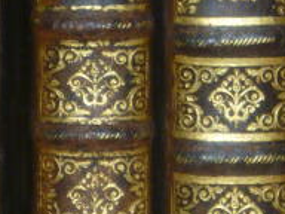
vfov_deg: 3.3
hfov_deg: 4.4
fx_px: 3656
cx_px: 399
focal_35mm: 444
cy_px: -86
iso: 100
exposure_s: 1/40
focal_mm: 12.2
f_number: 5.4
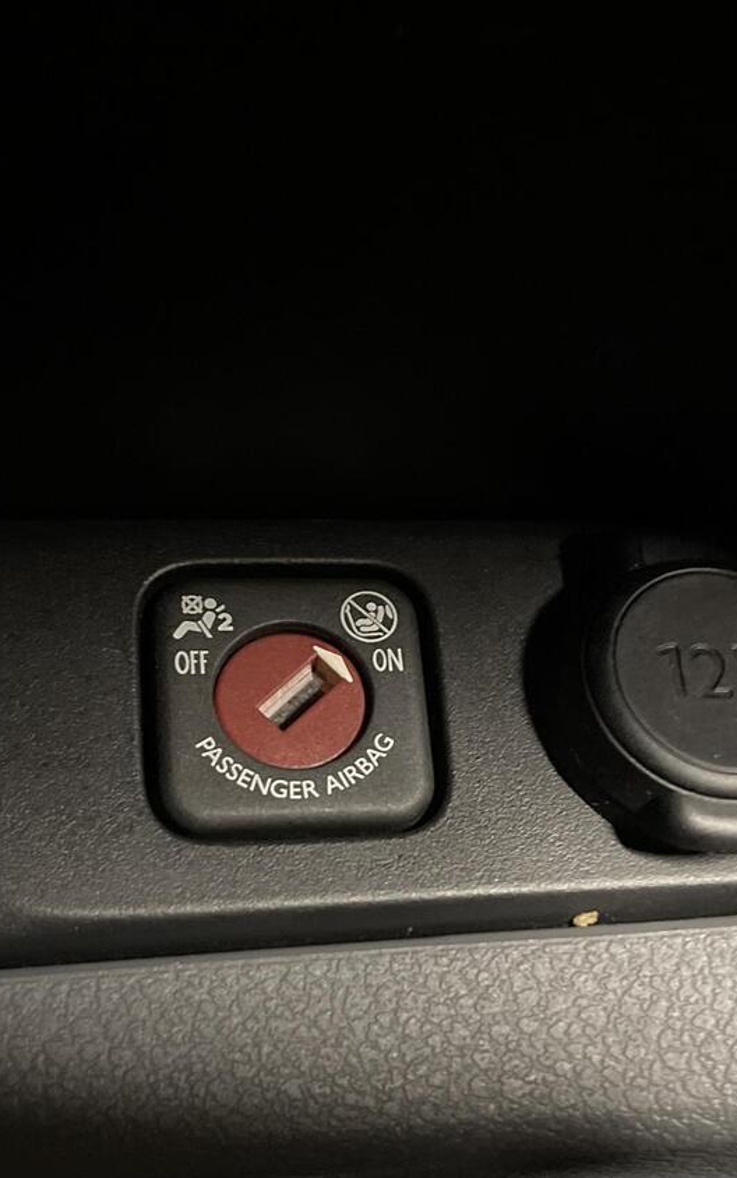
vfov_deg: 42.3
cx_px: 389
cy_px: 743
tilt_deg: -37.2
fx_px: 1509
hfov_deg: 27.4
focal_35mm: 47
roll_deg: -10.8
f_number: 1.6
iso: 1600
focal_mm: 5.1
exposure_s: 1/17
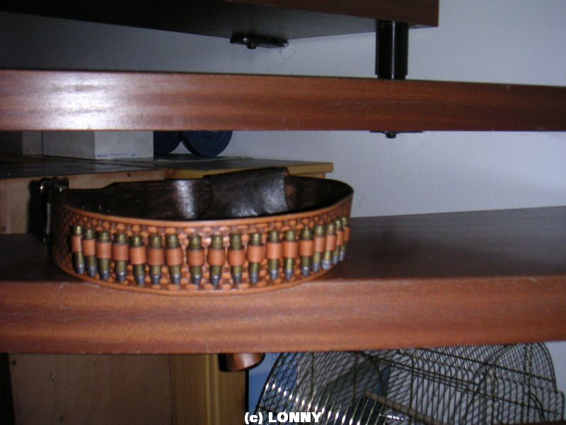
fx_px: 621
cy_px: 212
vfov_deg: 37.7
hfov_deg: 49.0
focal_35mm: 38
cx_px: 283
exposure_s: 1/45
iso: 160
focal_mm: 6
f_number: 2.8
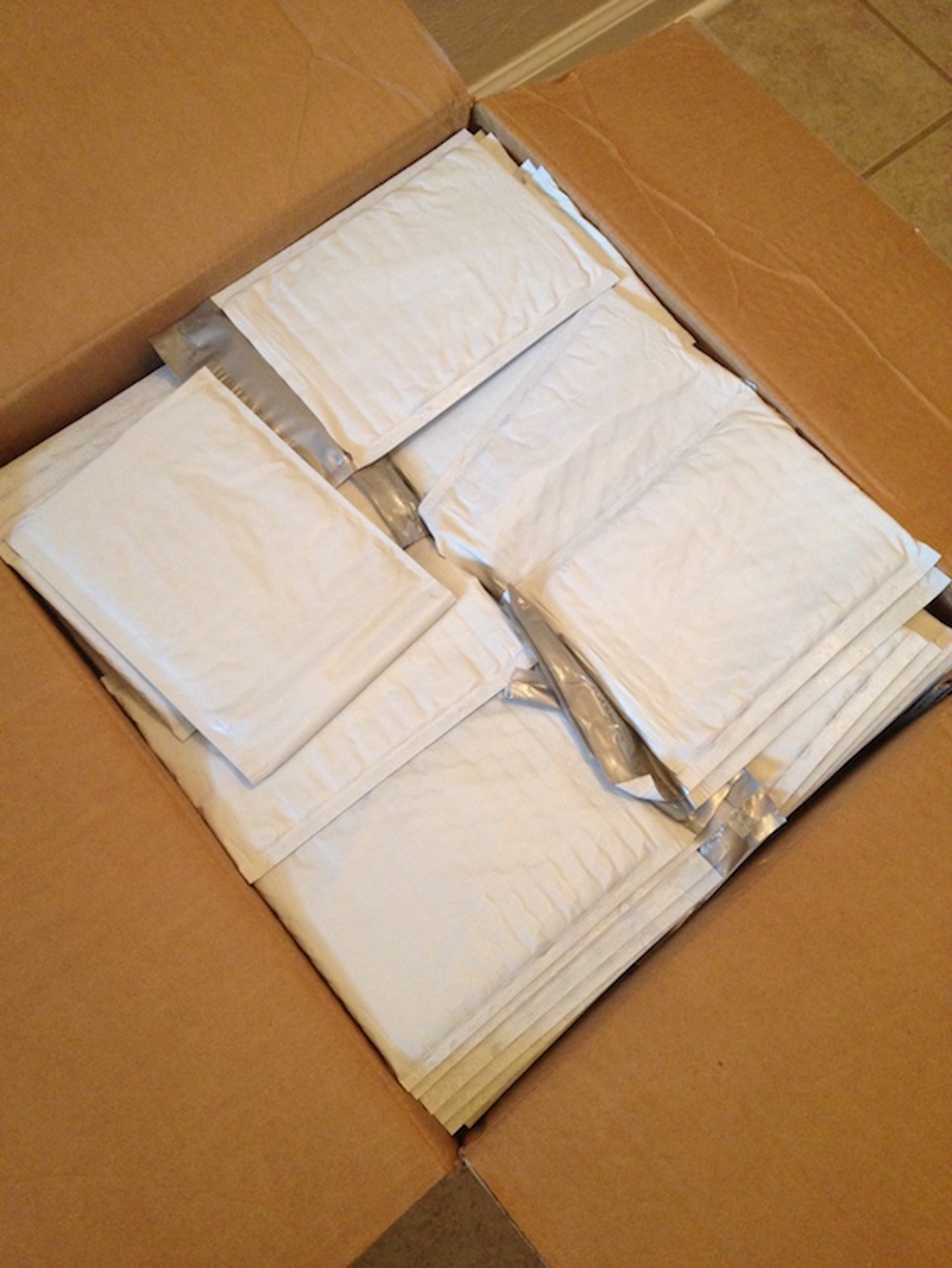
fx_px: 1283
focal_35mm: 35
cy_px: 634
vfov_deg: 52.6
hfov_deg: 40.7
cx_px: 476
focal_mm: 4.28
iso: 250
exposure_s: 1/20
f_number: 2.4
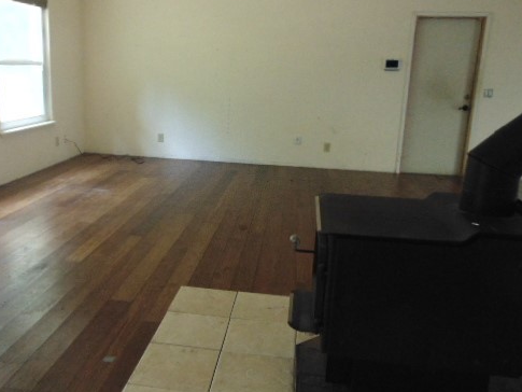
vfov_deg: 43.0
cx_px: 213
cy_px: 190
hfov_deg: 55.0
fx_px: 498
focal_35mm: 33
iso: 400
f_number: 3
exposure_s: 1/25
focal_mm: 4.5
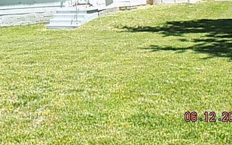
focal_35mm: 61
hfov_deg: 33.3
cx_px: 84
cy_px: 14
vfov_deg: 20.8
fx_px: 386
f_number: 3.5
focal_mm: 6.6
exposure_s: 1/250
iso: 80
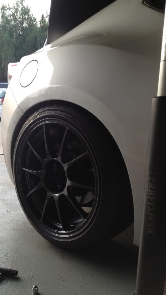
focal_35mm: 39
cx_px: 61
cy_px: 148
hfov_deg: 30.3
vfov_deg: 51.6
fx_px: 305
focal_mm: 4.3
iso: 50
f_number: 2.4
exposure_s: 1/188
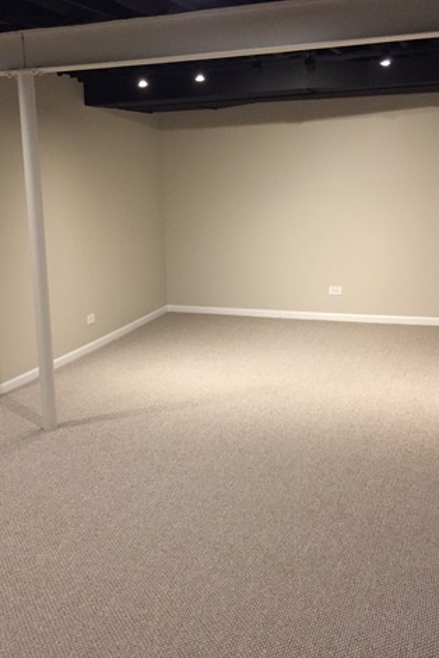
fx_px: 750
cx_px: 168
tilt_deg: -11.7
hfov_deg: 32.5
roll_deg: +1.8
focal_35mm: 41
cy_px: 324
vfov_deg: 47.4
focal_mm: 4.15
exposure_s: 1/30
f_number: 2.2
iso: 200
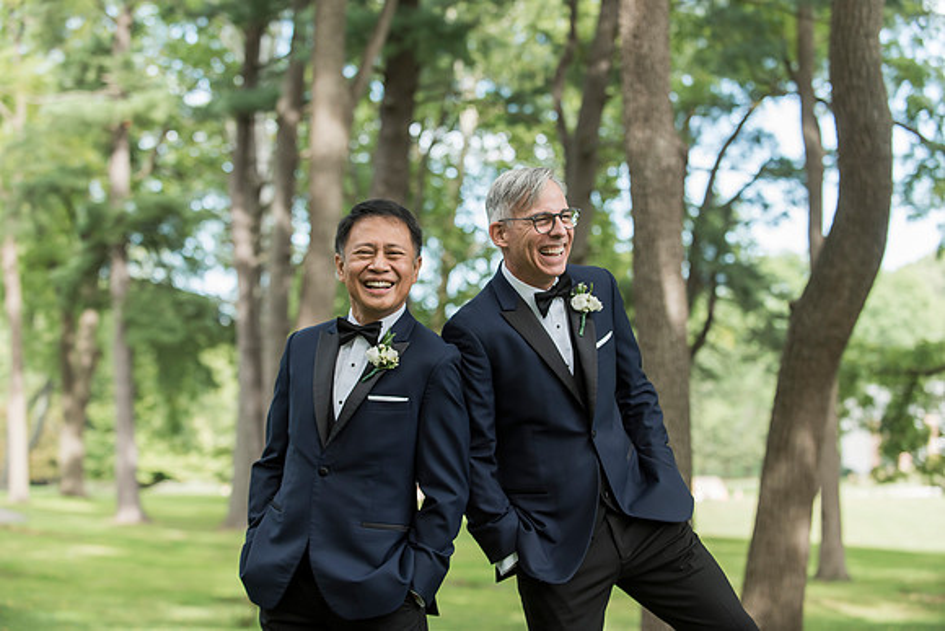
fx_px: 1838
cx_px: 472
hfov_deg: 28.8
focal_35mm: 70
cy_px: 316
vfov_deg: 19.5
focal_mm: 70
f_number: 3.5
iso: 400
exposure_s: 1/500
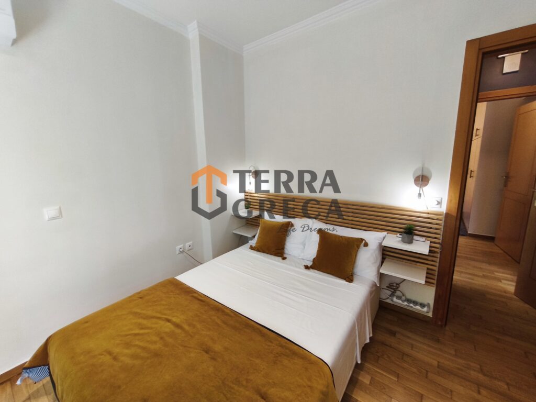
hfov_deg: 98.2
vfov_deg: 81.7
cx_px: 268
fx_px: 232
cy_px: 201
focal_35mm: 15
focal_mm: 1.91
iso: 160
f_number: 2.2
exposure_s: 1/50
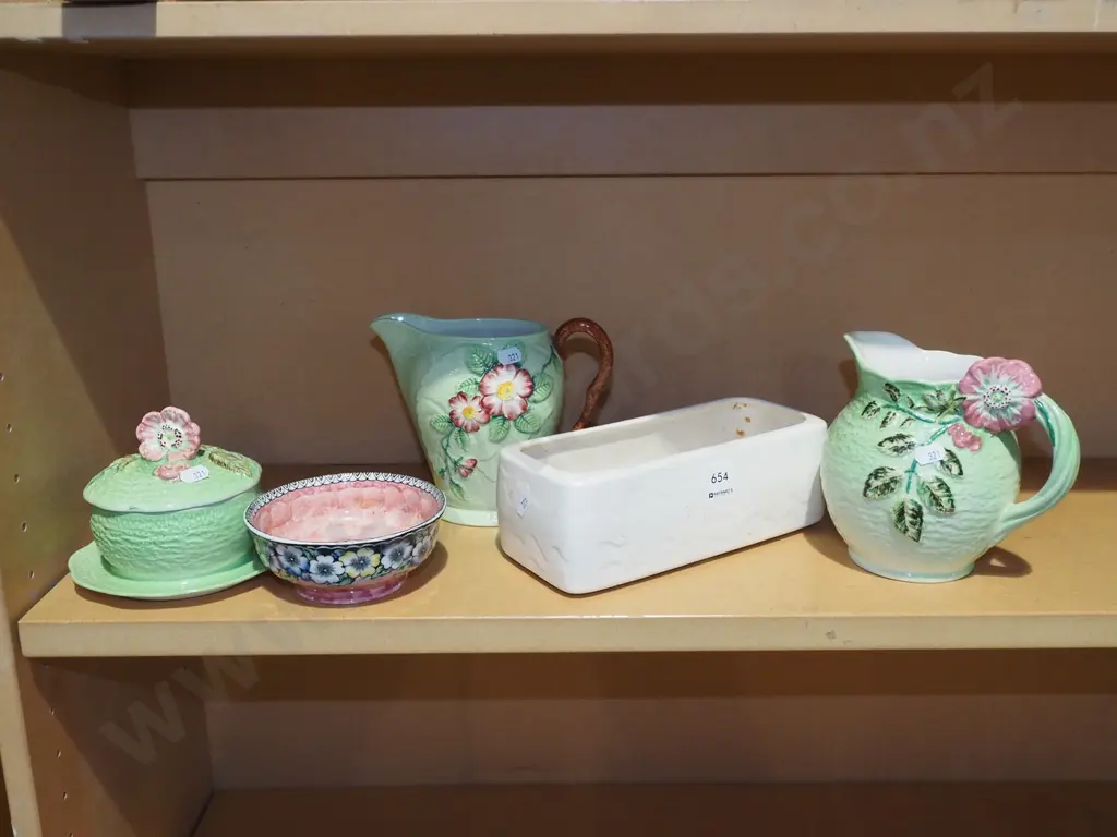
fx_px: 1033
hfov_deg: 56.8
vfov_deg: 44.2
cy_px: 418
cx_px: 558
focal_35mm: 32
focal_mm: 16
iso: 1600
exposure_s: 1/80
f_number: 5.6
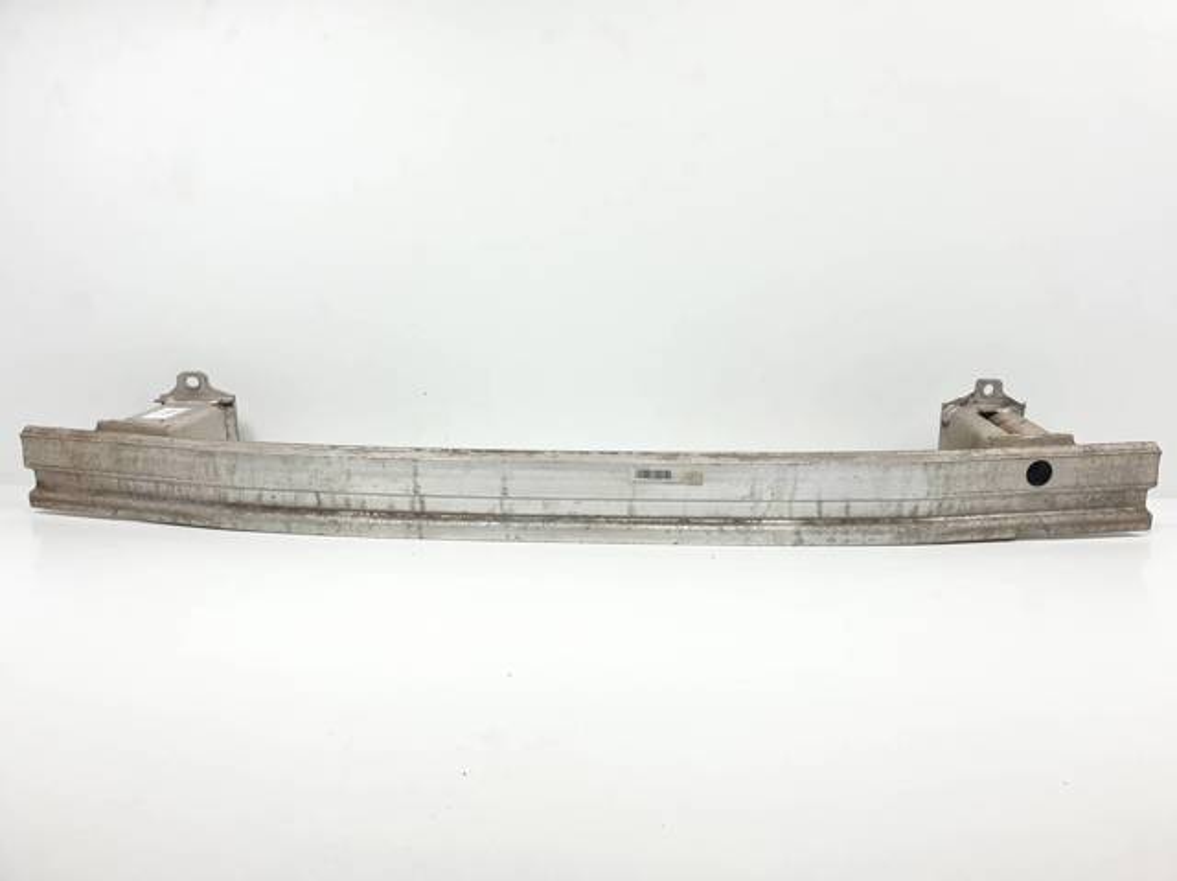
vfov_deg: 53.0
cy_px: 440
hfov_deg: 67.3
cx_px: 588
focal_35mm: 26
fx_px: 883
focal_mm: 4.3
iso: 50
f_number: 2.4
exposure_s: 1/234
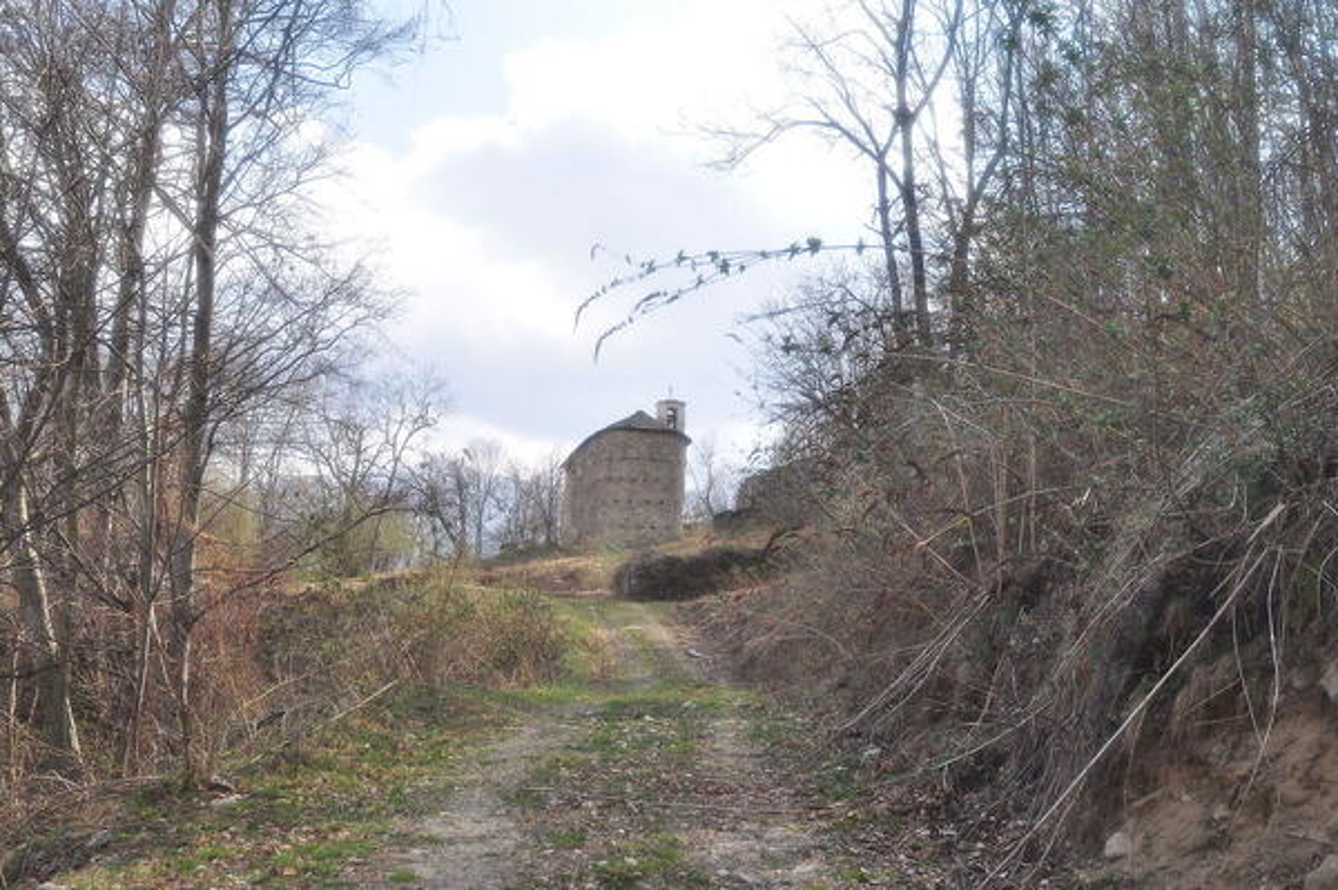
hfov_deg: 46.4
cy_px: 445
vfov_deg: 31.8
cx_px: 669
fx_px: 1560
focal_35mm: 42
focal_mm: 28
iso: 400
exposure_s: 1/80
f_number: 8
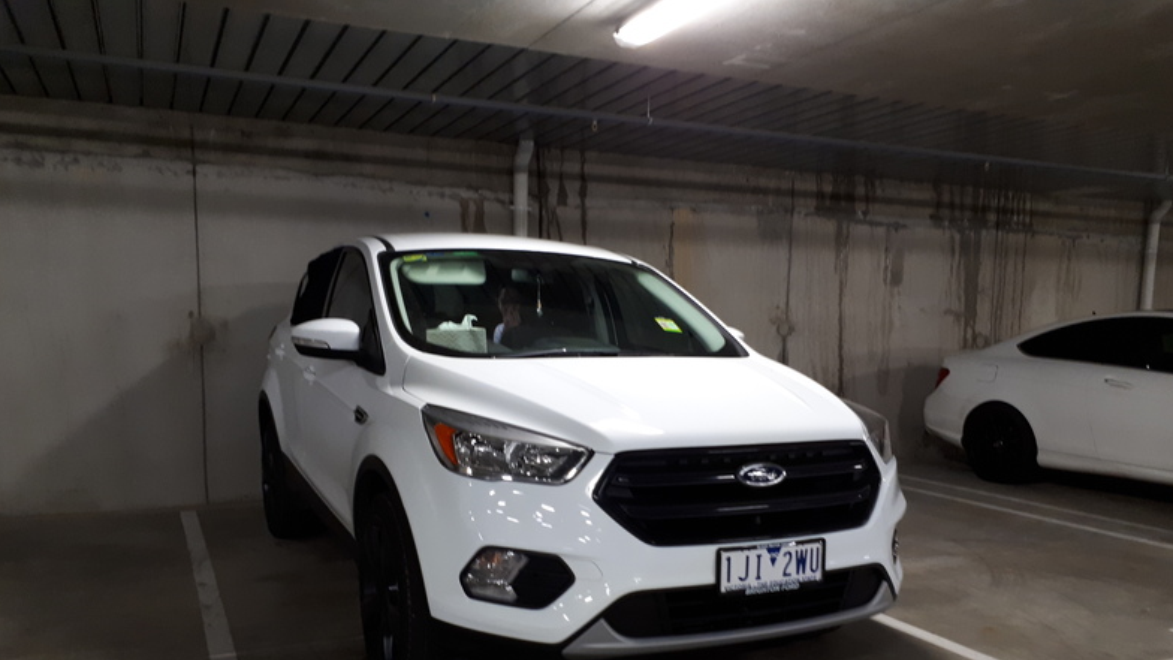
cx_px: 591
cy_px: 444
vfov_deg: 38.5
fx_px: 933
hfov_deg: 64.3
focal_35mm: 30
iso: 160
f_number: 1.9
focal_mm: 3.6
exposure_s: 1/20
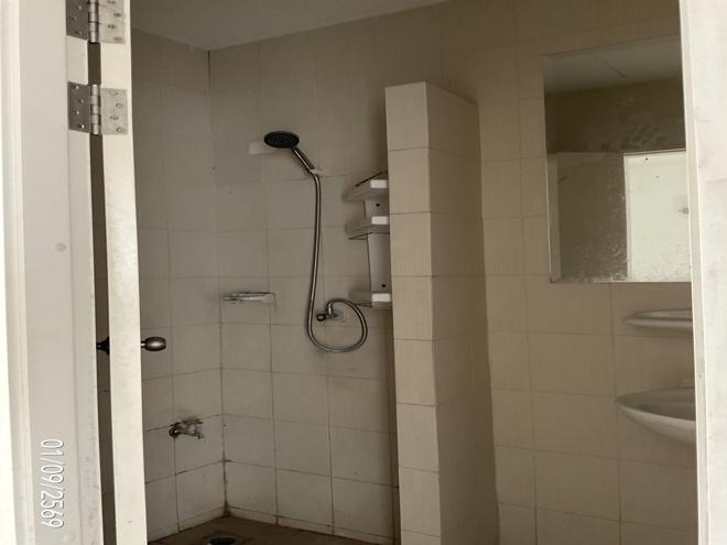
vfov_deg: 48.2
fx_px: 609
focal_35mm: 29
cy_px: 272
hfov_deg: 61.7
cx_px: 364
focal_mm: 3
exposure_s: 1/33
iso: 200
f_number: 1.8
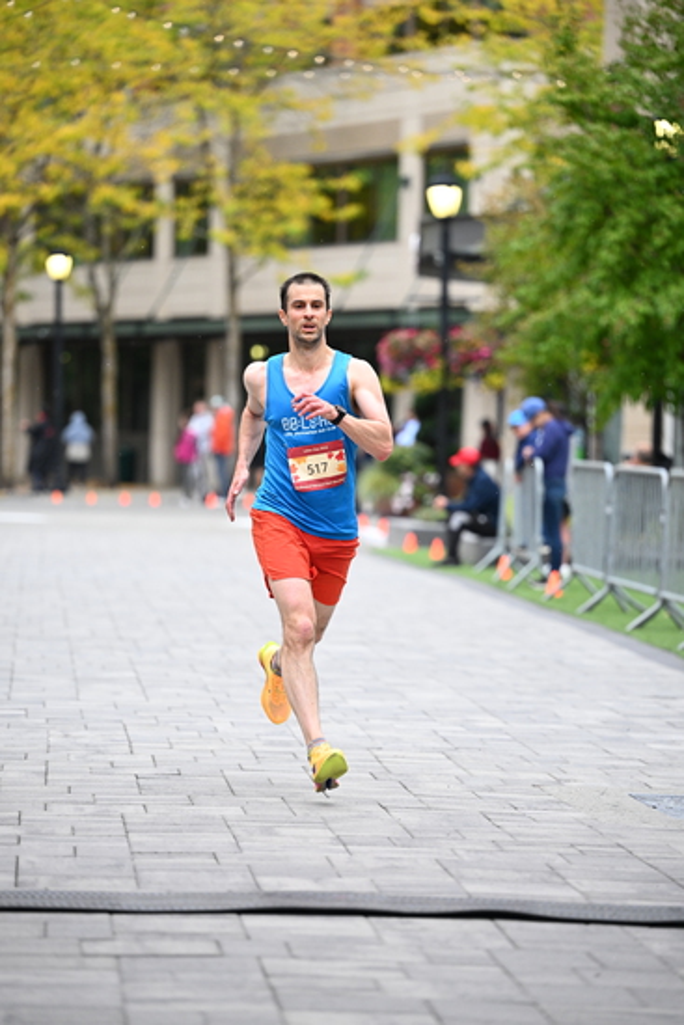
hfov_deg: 9.8
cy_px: 512
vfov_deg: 14.6
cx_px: 342
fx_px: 3987
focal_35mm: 140
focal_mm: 140
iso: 1600
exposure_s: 1/1600
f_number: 2.8
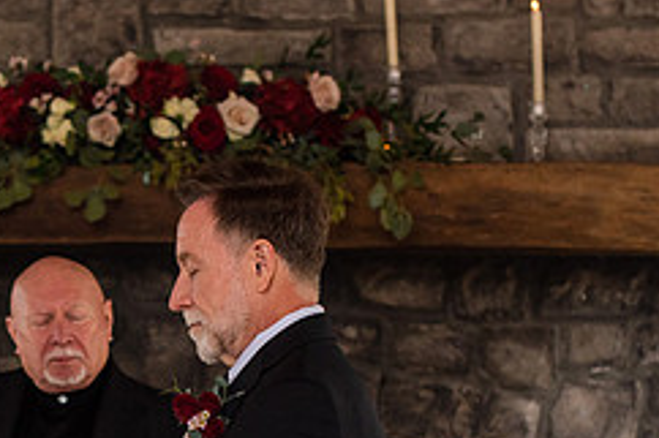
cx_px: 54
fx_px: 2195
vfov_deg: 11.2
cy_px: 502
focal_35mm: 120
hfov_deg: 16.8
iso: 640
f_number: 3.2
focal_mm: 50
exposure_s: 1/200
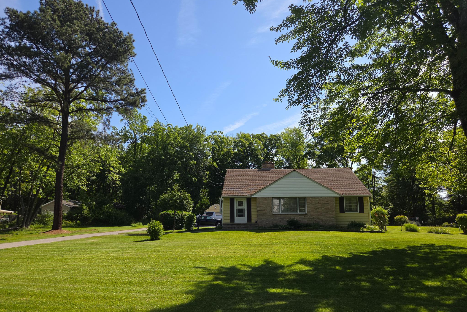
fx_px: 311
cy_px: 174
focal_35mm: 24
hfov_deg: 73.7
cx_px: 234
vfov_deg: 53.0
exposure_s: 1/1350
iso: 25
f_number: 1.8
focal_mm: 5.4
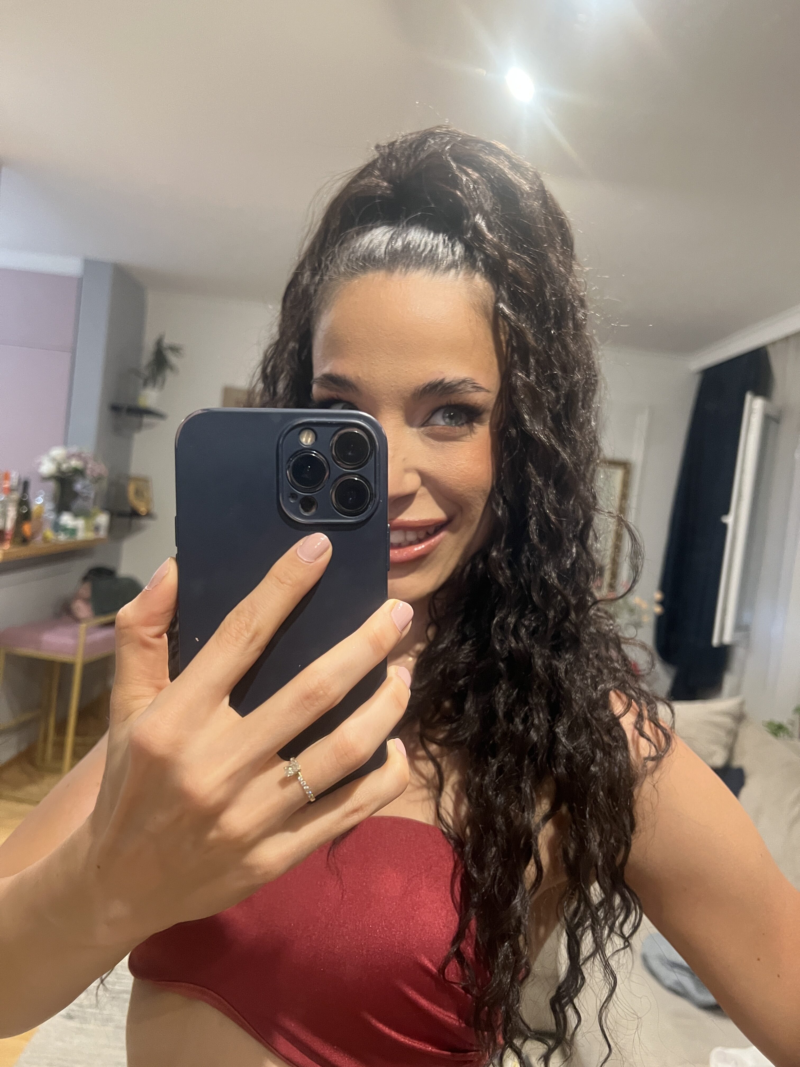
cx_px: 400
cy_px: 534
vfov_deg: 67.3
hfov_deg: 53.1
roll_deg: -7.0
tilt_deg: -2.0
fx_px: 801
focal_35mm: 26
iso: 500
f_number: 1.5
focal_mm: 5.7
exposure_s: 1/50
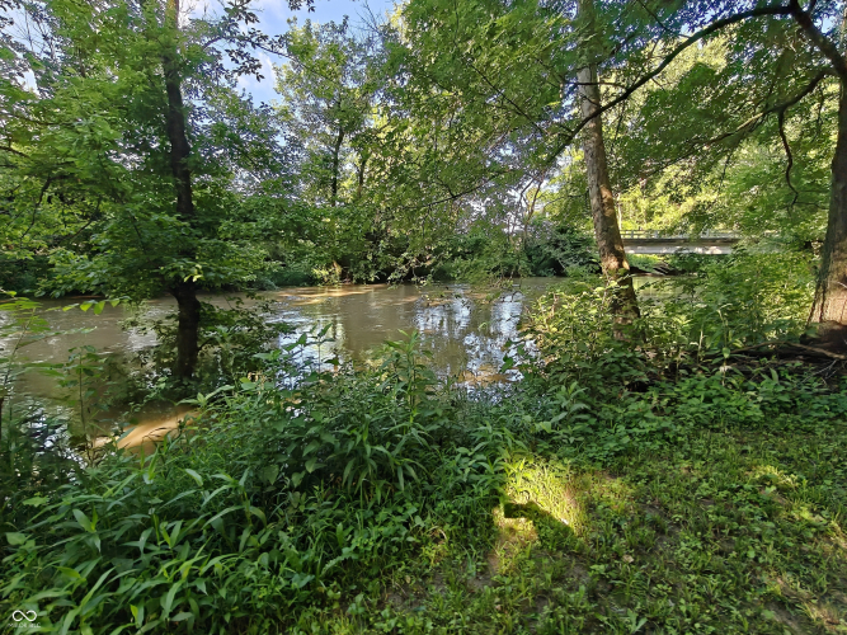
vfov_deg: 81.7
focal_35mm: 15
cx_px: 424
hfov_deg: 98.2
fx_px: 367
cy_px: 318
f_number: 2
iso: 80
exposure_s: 1/84
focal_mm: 2.3
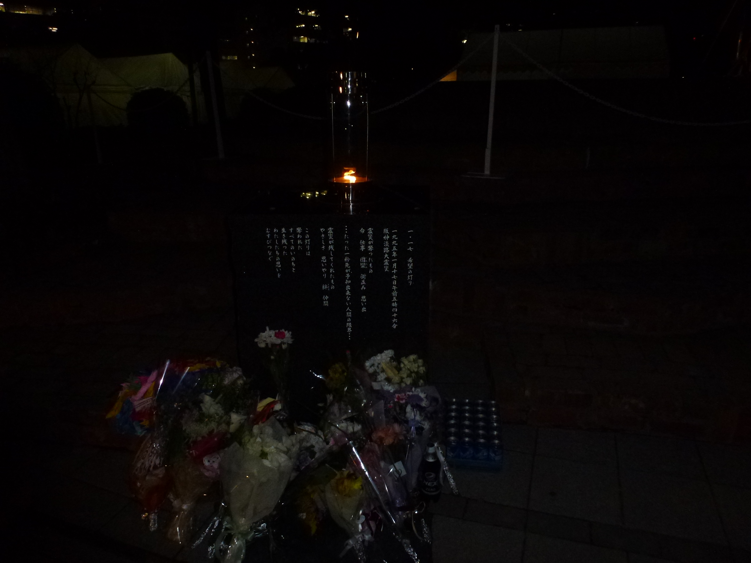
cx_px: 376
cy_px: 282
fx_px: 521
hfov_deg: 71.6
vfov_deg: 56.8
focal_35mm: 24
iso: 400
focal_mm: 4.3
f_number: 3.3
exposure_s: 1/60
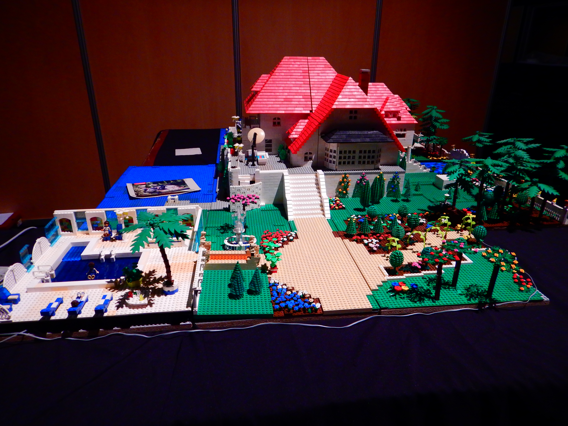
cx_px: 284
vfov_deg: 56.8
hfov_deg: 71.6
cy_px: 213
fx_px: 394
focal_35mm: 24
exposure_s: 1/80
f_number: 2.8
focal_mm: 4.3
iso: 400
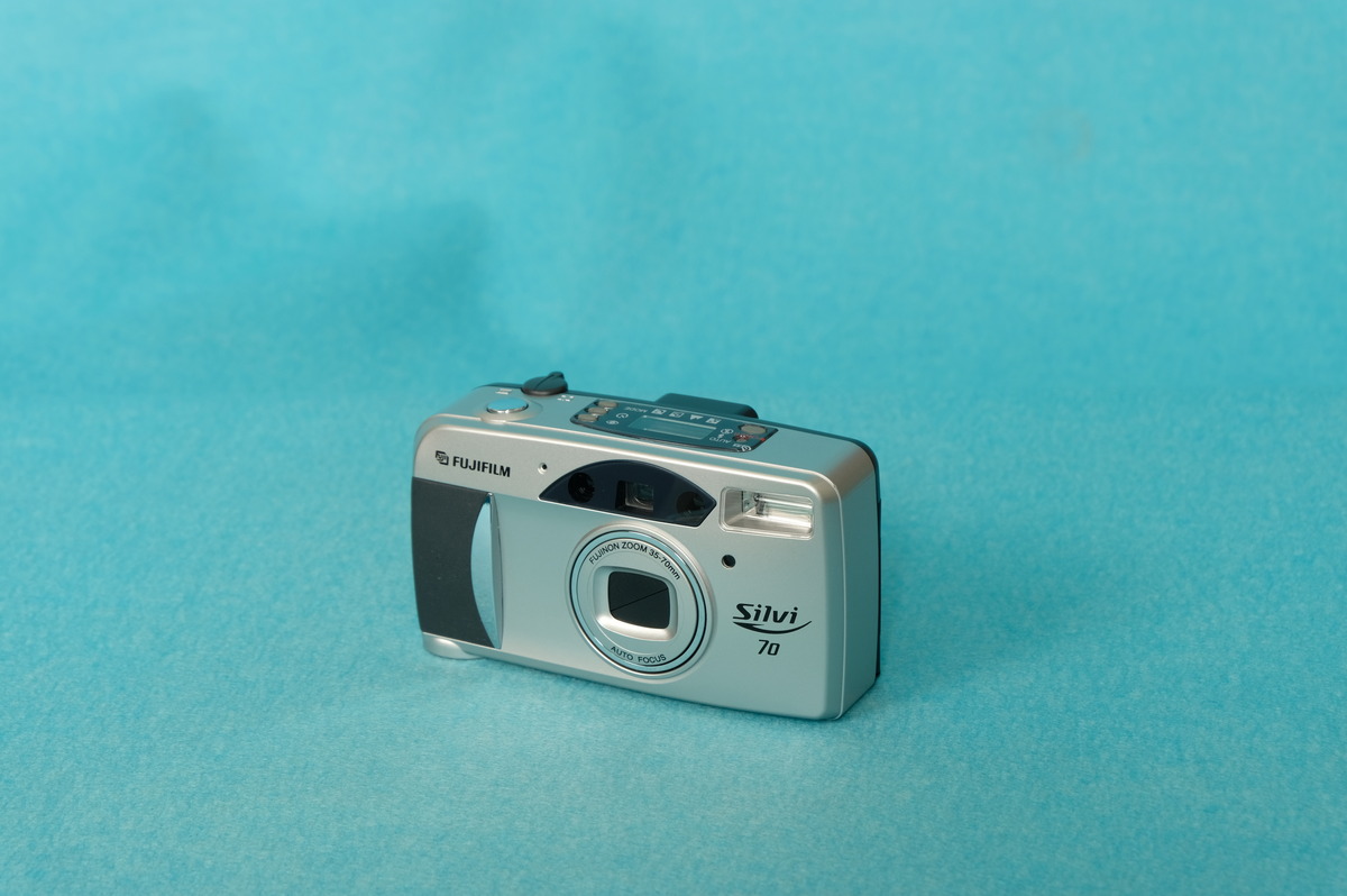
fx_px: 2804
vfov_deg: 18.2
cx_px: 674
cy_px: 448
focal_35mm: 75
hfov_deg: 27.0
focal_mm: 50
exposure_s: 1/125
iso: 200
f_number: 8
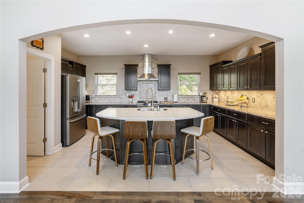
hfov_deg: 104.2
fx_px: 118
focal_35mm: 14
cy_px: 102
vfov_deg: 81.3
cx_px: 152
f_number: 7.1
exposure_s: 1/25
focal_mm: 14
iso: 320
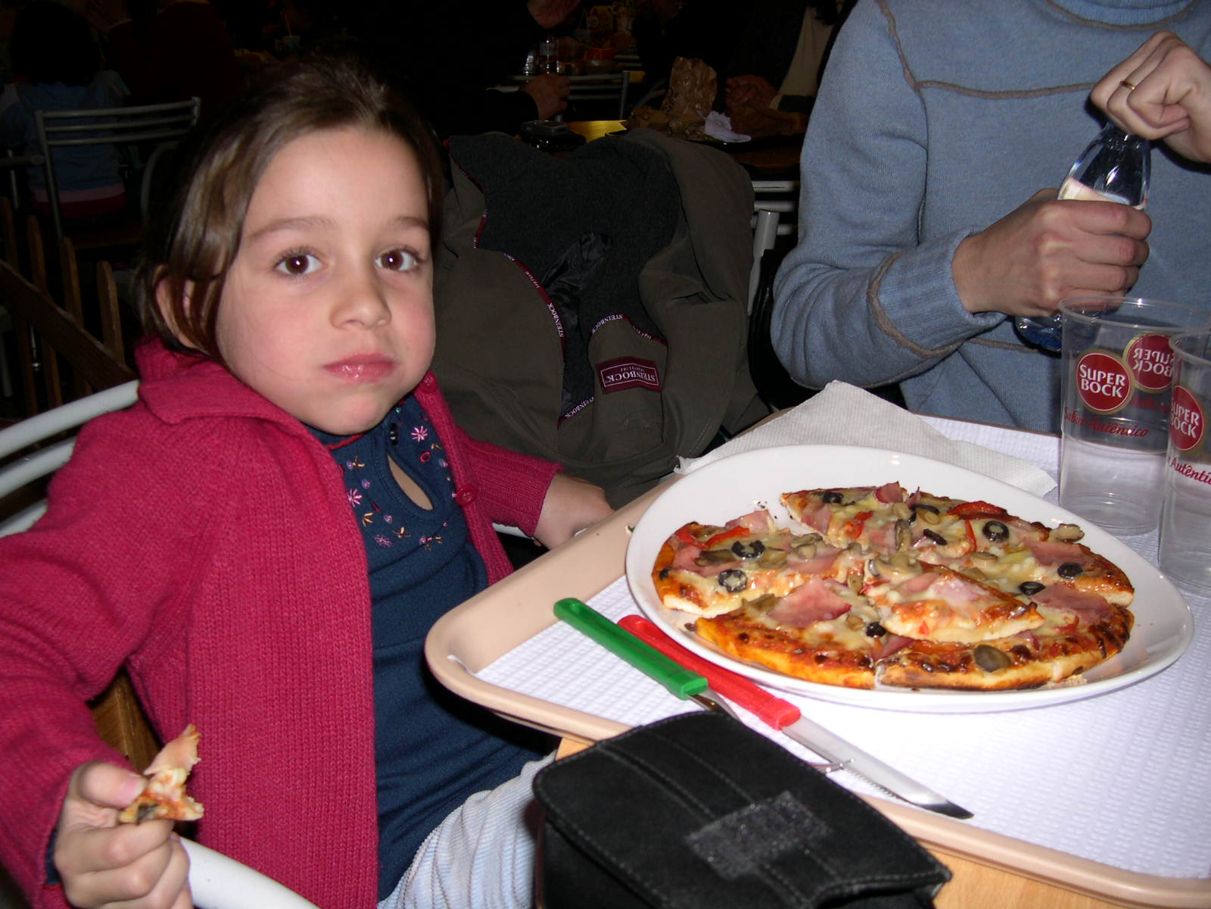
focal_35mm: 38
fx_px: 1329
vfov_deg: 37.7
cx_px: 606
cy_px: 454
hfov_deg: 49.0
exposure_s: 1/60
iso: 100
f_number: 2.8
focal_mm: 8
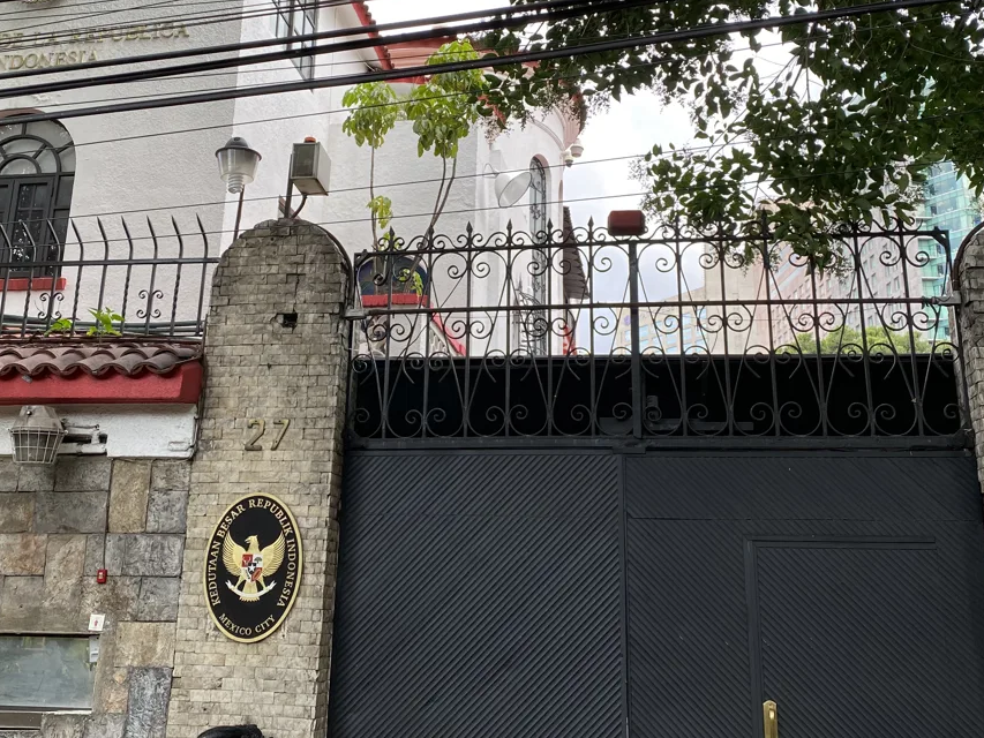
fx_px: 1109
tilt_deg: +18.7
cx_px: 457
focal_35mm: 39
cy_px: 281
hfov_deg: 47.8
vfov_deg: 36.6
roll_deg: -1.4
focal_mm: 4.25
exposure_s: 1/259
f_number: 1.8
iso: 32
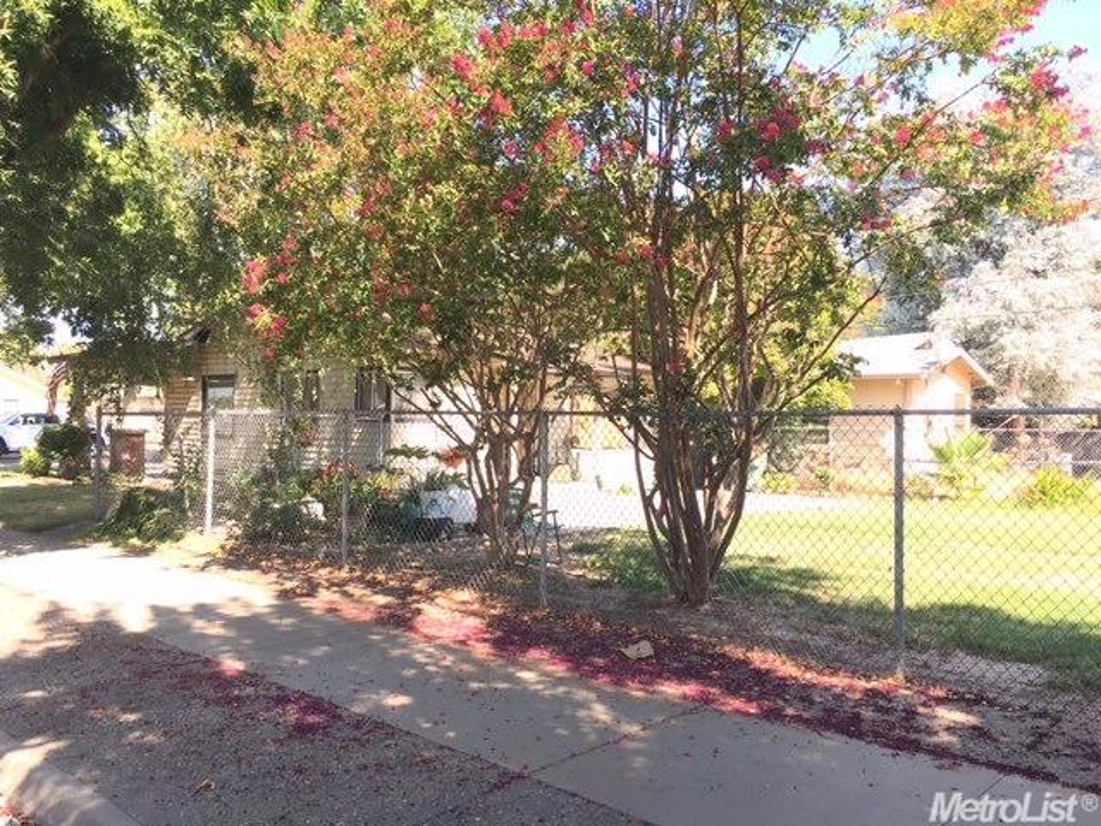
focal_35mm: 29
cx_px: 550
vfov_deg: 48.2
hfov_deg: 61.7
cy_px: 413
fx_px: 922
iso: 25
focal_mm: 4.15
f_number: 2.2
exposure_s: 1/266
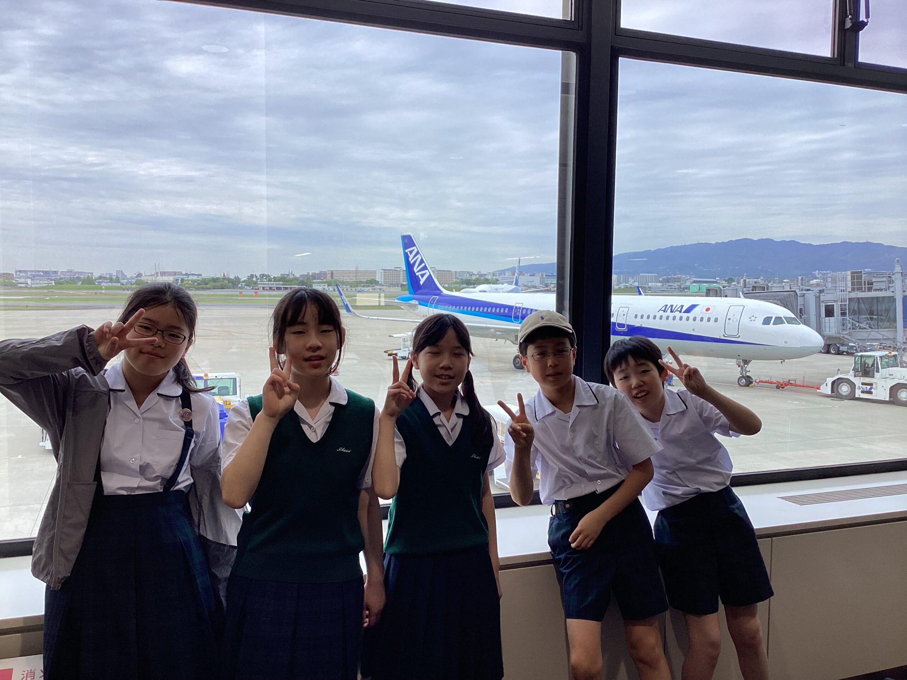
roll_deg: -1.2
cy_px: 340
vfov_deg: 45.4
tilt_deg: -5.3
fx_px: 812
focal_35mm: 31
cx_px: 454
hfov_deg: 58.4
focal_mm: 3.3
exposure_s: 1/129
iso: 25
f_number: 2.4
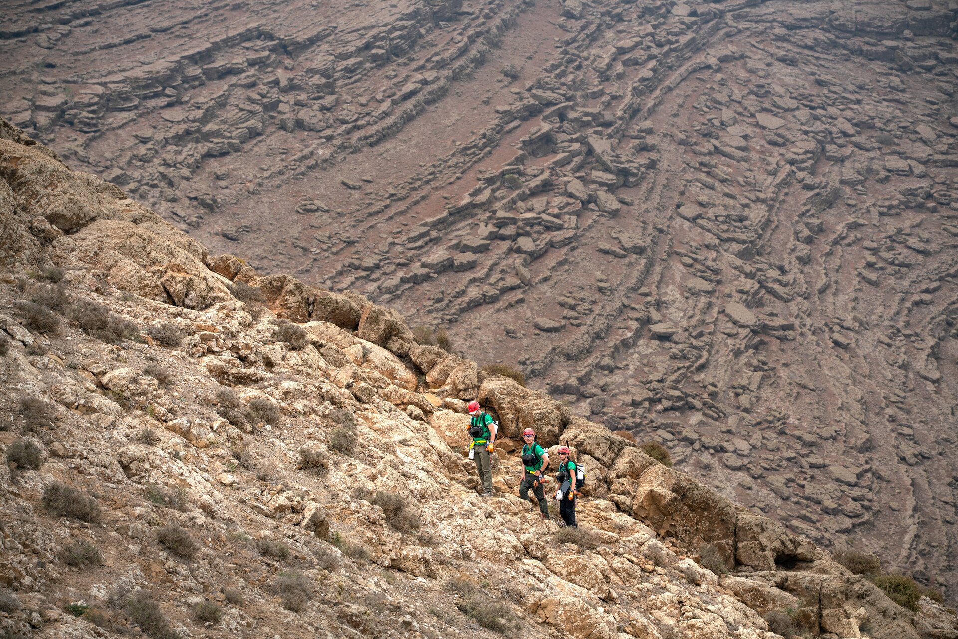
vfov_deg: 9.4
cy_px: 320
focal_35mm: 146
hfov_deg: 14.1
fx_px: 3886
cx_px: 479
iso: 100
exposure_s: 1/100
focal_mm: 146
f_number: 8
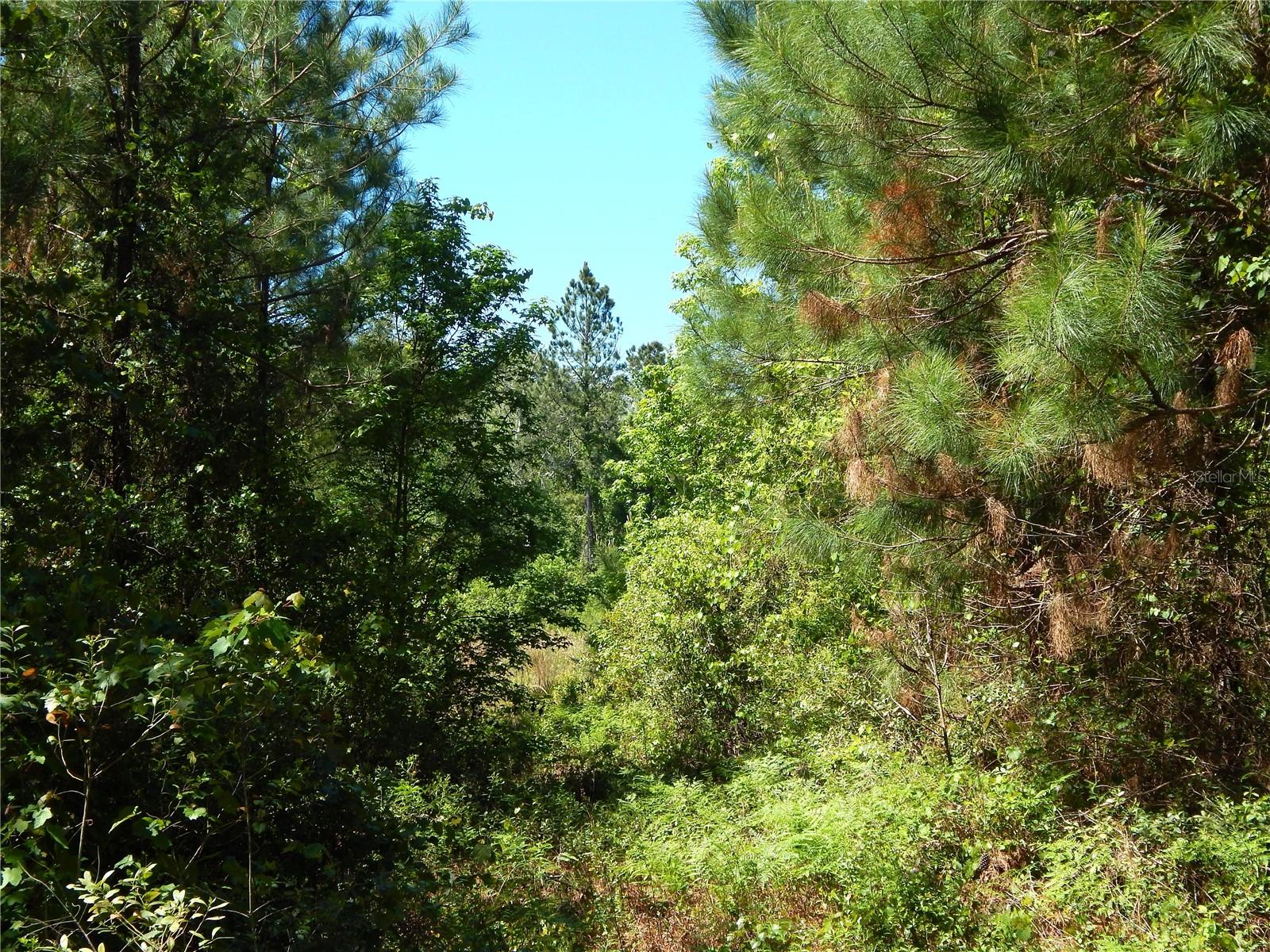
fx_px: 2018
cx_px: 635
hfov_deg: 34.9
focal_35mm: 55
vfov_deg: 26.6
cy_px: 476
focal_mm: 9.7
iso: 125
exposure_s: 1/640
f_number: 3.8
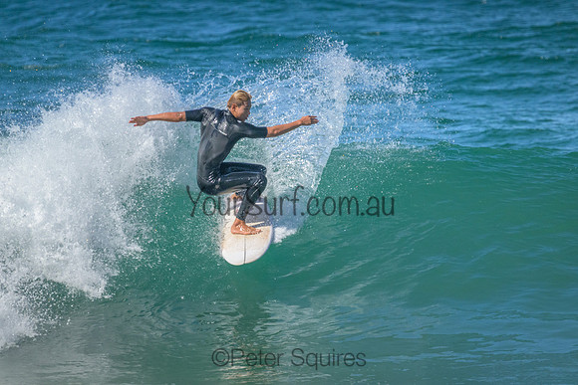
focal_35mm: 800
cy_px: 192
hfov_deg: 2.6
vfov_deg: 1.7
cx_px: 289
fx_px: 12847
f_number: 11
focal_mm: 800
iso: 4000
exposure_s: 1/2000
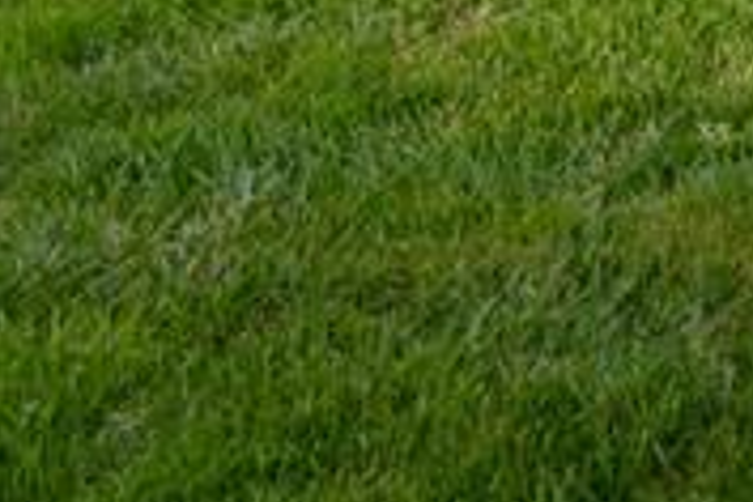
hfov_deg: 15.4
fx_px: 1694
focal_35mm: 81
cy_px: -532
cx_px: 1753
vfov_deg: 14.0
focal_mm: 14
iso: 400
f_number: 10
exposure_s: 1/125
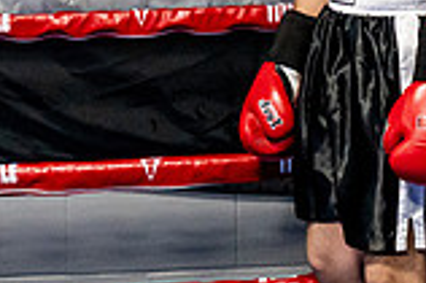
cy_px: -80
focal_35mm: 191
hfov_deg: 10.7
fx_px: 2258
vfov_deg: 7.1
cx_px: 415
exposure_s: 1/800
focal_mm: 35
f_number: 2.8
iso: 5000
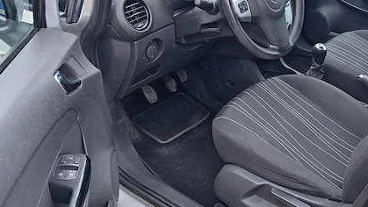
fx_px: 410
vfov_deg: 28.4
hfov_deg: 47.2
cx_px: 260
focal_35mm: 42
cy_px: 113
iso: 179
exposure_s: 1/25
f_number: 1.8
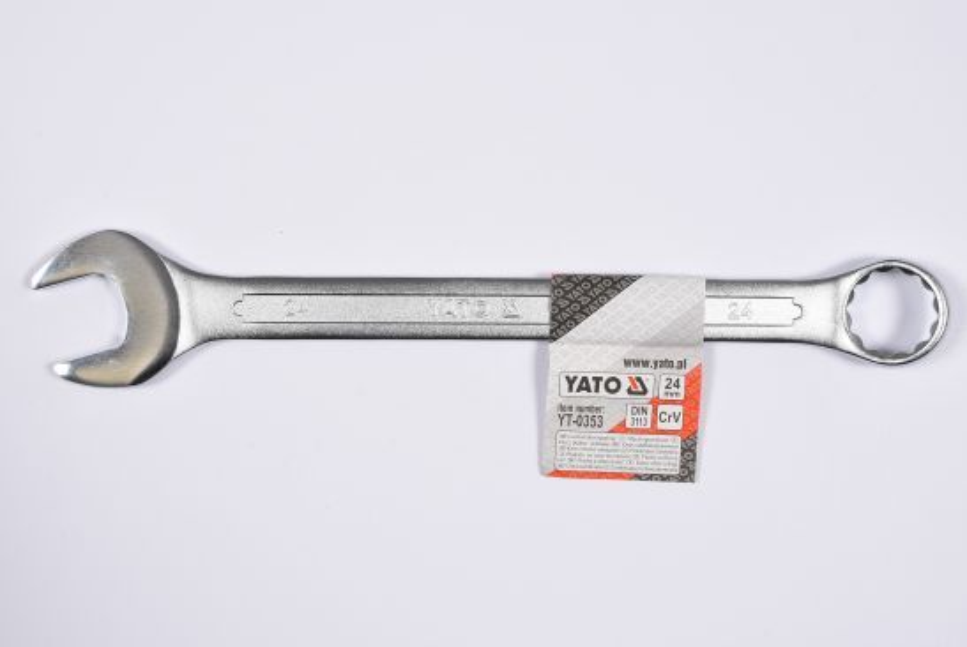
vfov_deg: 18.2
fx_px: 2017
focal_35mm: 75
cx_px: 484
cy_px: 324
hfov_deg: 27.0
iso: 250
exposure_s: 1/125
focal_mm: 50
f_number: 14
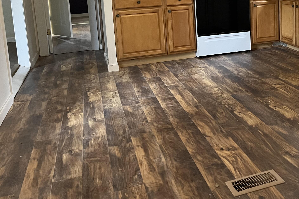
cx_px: 233
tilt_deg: -9.3
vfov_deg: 30.1
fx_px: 357
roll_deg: +2.0
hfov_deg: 43.6
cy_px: 26
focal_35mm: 43
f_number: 1.6
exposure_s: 1/40
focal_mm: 5.1
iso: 400
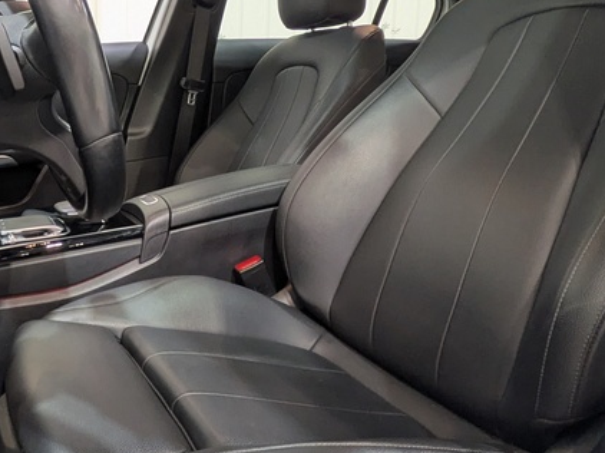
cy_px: 172
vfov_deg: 41.5
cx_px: 109
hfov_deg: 50.3
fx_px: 594
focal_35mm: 34
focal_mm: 1.83
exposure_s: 1/40
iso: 99
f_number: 2.2
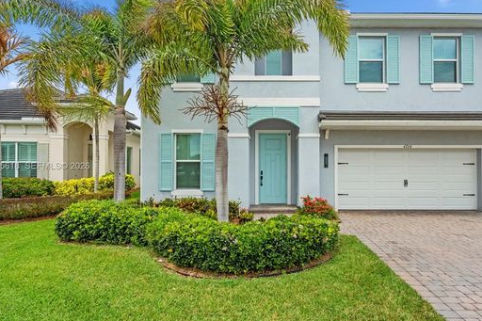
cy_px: 167
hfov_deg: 83.5
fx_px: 268
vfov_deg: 61.9
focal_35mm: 20
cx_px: 274
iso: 400
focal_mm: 16
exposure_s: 1/125
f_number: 10
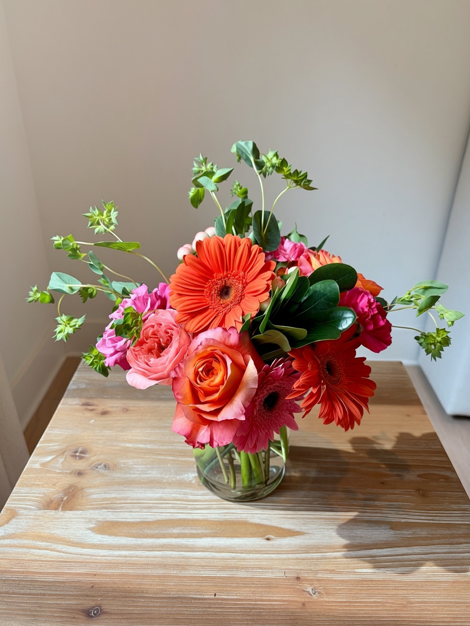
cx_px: 238
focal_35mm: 27
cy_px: 321
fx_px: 489
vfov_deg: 65.3
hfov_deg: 51.4
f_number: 1.6
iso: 80
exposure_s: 1/120
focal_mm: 5.96
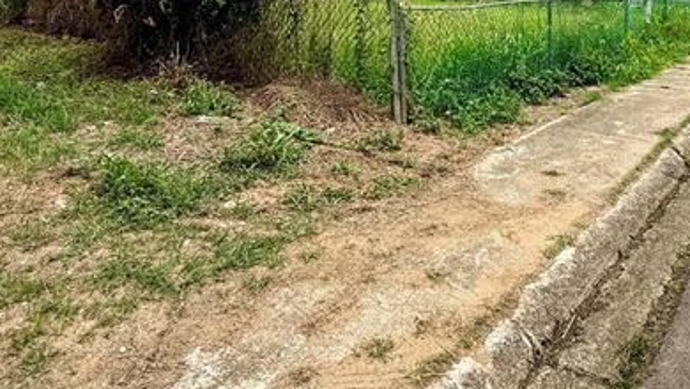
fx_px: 549
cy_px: -19
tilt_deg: -2.2
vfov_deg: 34.6
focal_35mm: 30
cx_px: 476
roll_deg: -0.1
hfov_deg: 62.2
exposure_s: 1/4425
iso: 50
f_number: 2.2
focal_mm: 2.22
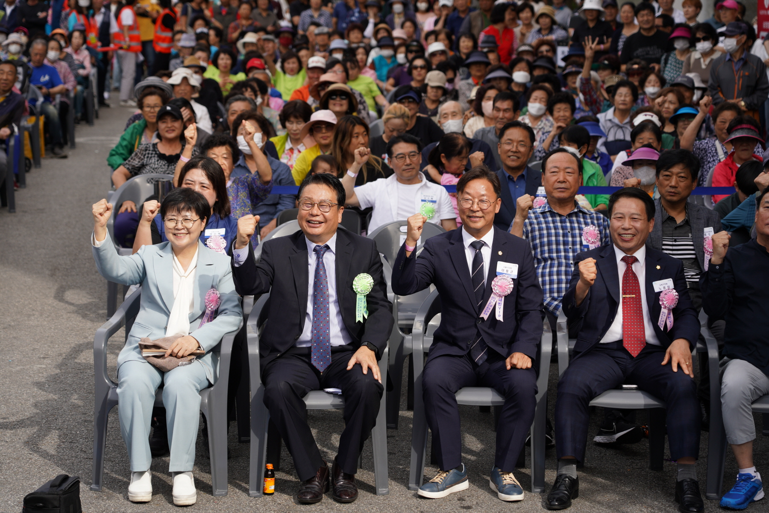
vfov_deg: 14.3
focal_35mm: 96
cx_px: 384
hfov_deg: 21.2
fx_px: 2051
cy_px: 256
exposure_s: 1/400
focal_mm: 96
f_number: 4.5
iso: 100
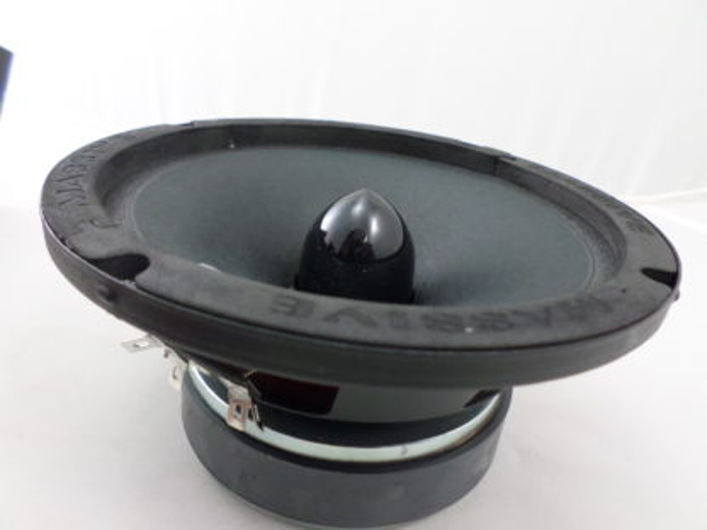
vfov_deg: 54.9
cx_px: 354
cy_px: 265
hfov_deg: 69.4
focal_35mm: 25
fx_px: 511
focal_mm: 4.5
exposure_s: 1/30
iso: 200
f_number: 2.5
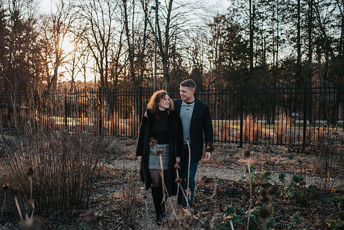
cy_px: 111
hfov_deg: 52.5
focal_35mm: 37
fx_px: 349
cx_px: 166
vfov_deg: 36.4
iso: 180
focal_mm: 35
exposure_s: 1/500
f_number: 2.8
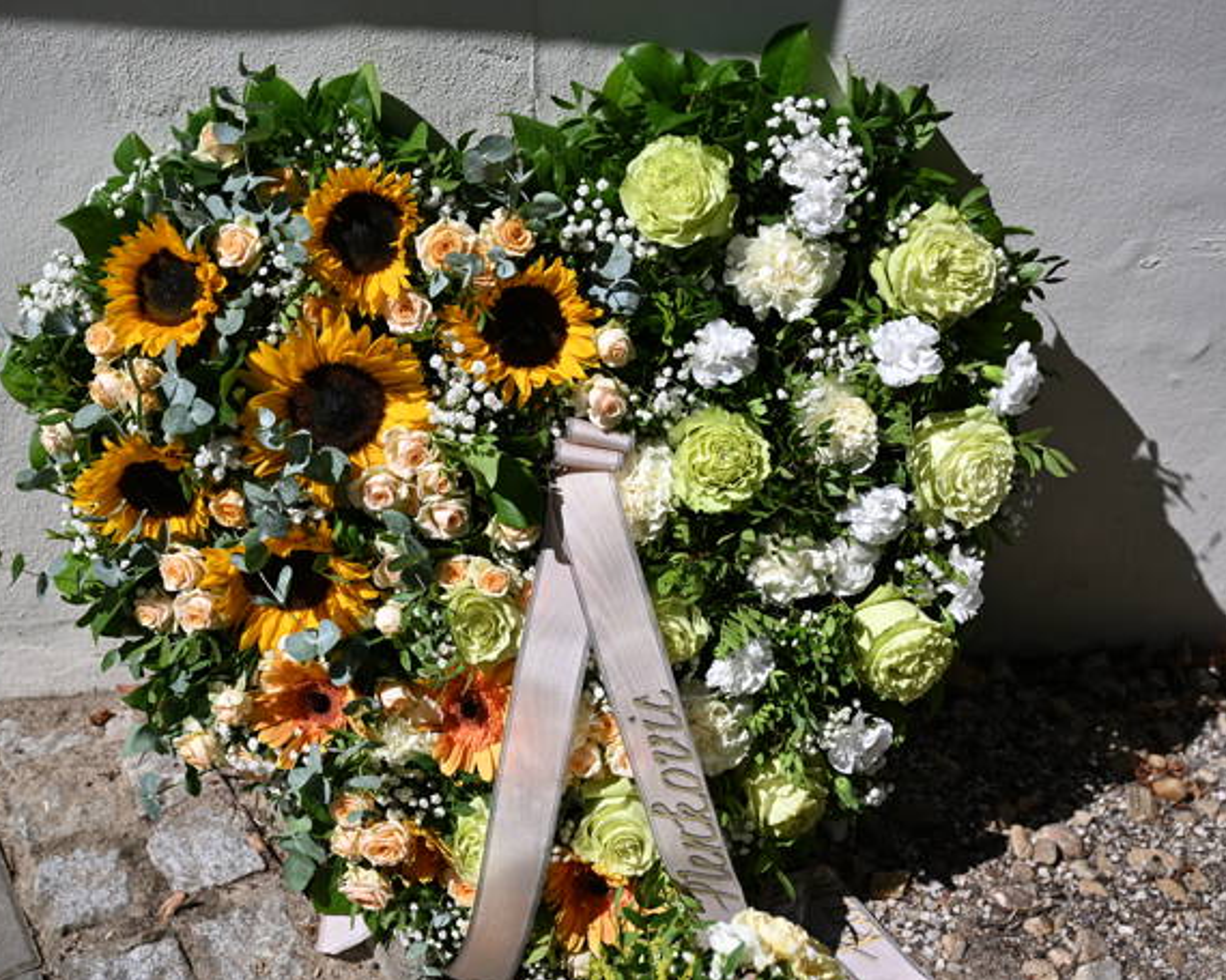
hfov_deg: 37.3
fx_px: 1814
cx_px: 574
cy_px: 490
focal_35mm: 50
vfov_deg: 30.3
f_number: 4.5
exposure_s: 1/5000
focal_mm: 44
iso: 320
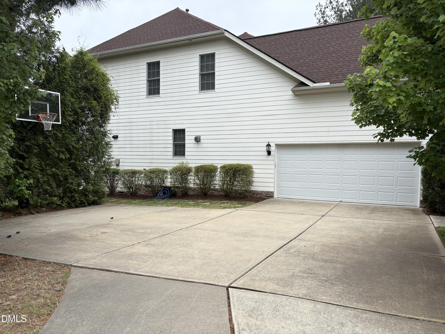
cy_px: 167
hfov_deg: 67.3
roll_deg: +0.5
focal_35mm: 26
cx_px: 222
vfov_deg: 53.1
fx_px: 334
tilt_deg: +0.2
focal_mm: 5.96
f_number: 1.6
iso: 50
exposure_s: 1/1239
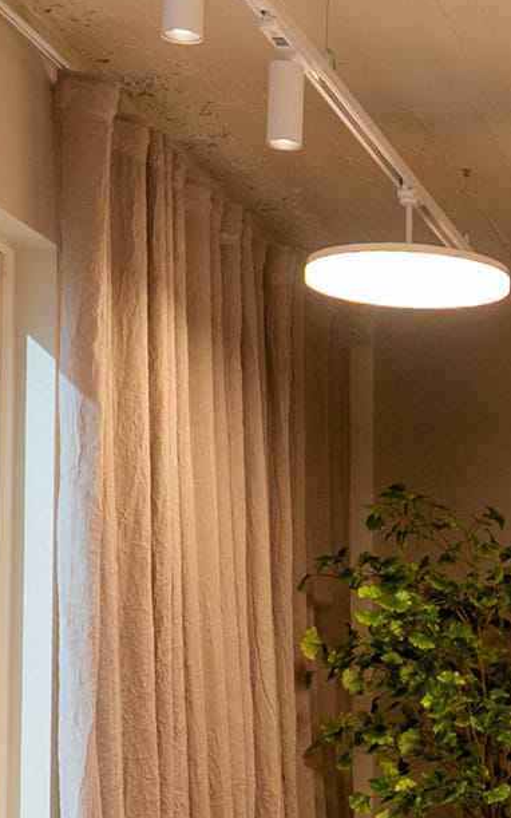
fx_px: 1782
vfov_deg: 21.9
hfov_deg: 15.7
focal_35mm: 80
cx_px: 601
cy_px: 1192
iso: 125
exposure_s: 1/80
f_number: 4.5
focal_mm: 16
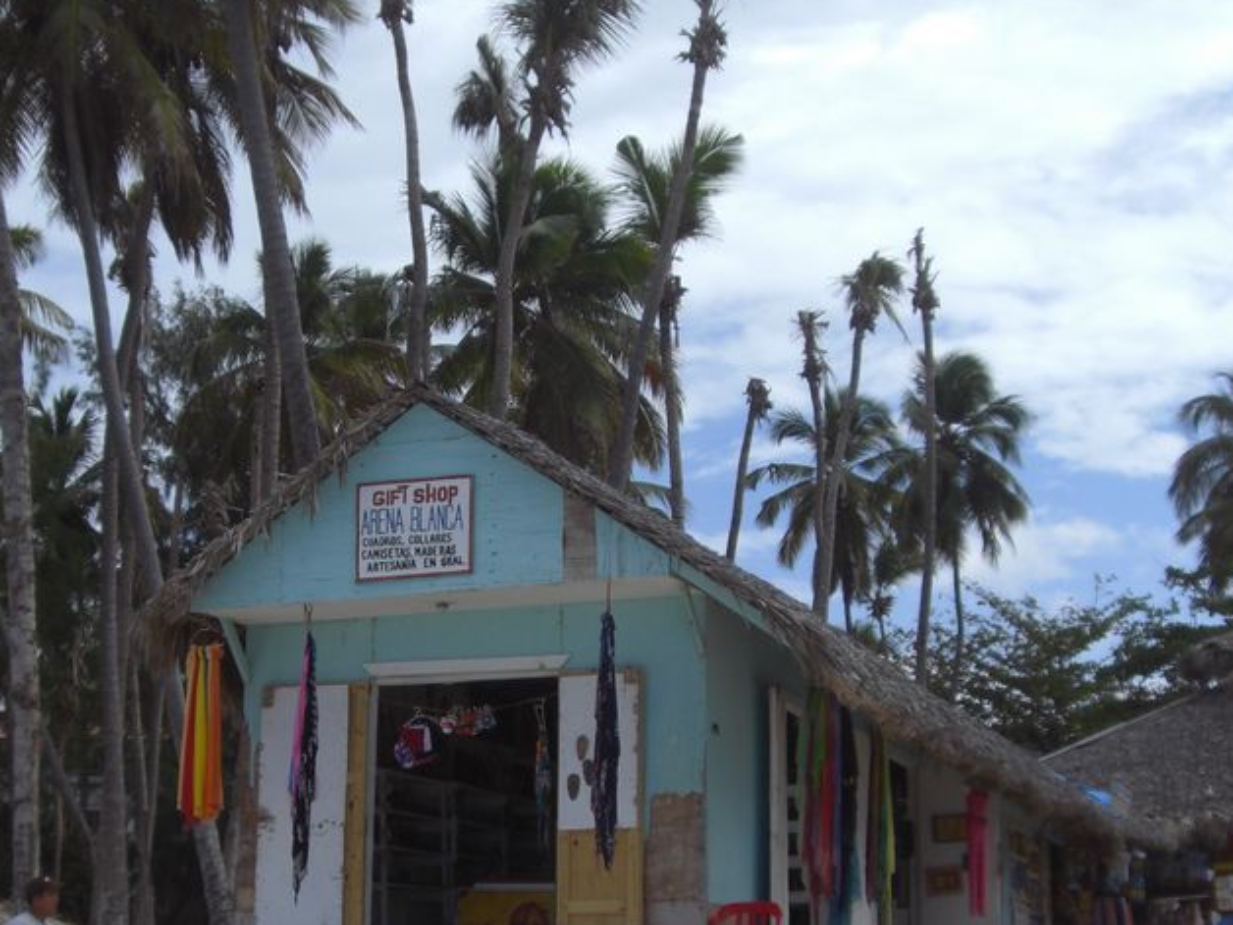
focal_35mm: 62
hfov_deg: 31.2
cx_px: 536
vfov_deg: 23.5
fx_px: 2208
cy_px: 615
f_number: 8
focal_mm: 6.2
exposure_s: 1/200
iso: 64
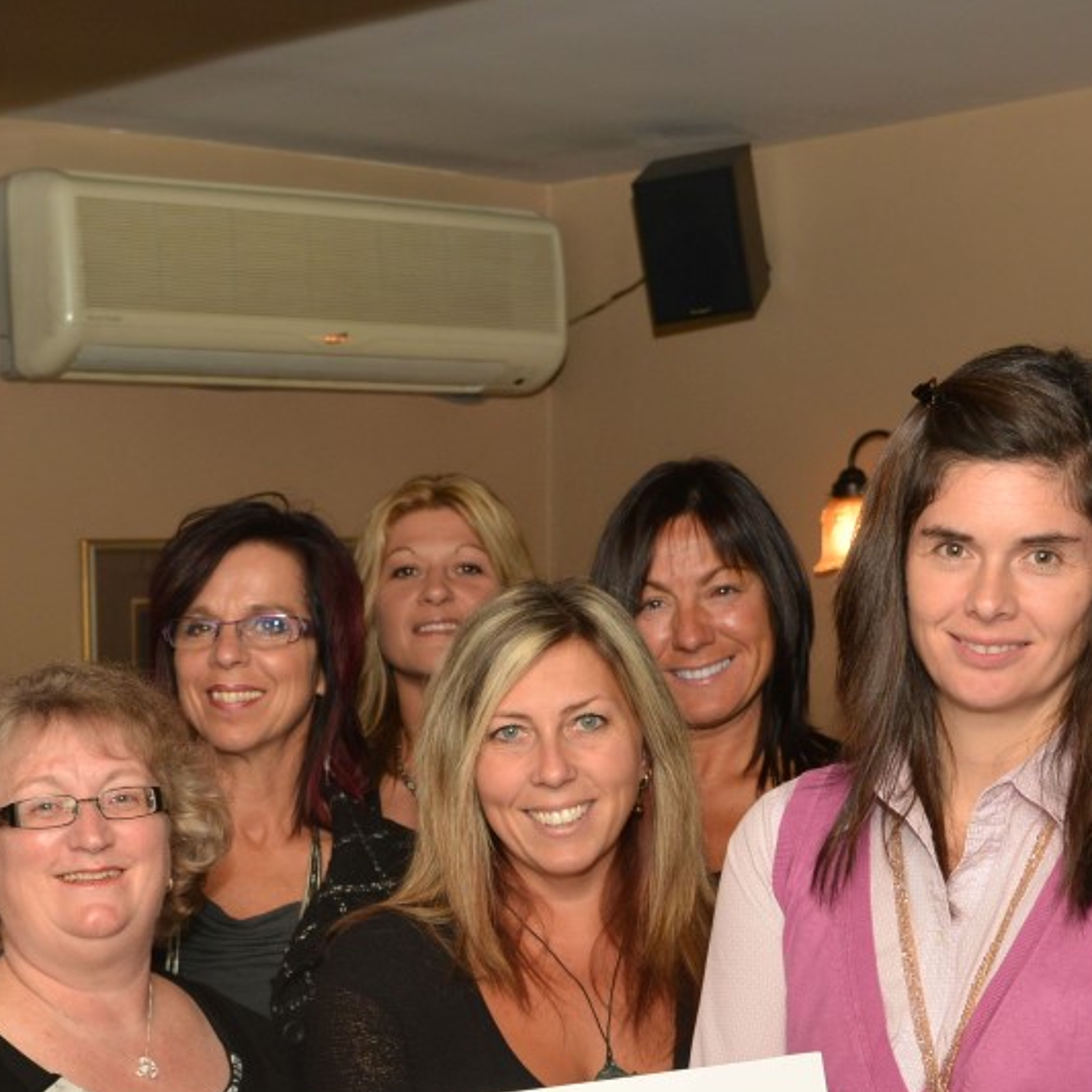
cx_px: 258
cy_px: 1076
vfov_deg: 21.0
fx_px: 2855
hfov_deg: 21.4
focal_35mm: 80
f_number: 5.6
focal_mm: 31
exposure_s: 1/125
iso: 640
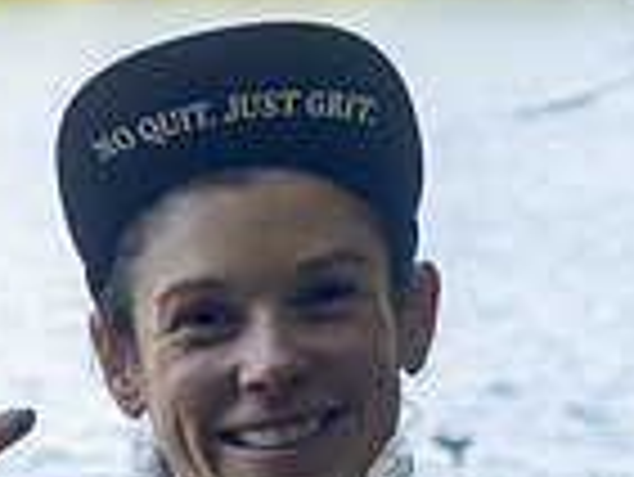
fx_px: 4381
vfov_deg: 6.1
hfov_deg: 8.1
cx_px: -342
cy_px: 767
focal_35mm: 239
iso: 1000
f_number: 2.8
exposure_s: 1/1000
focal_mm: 29
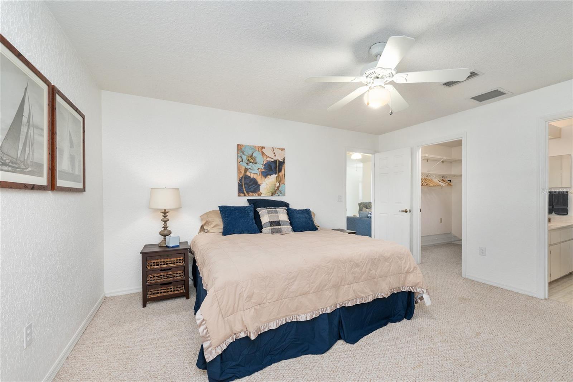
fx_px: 223
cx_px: 286
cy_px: 191
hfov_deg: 104.3
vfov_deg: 81.2
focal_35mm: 14
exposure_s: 1/2
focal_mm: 14
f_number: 7.1
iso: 320
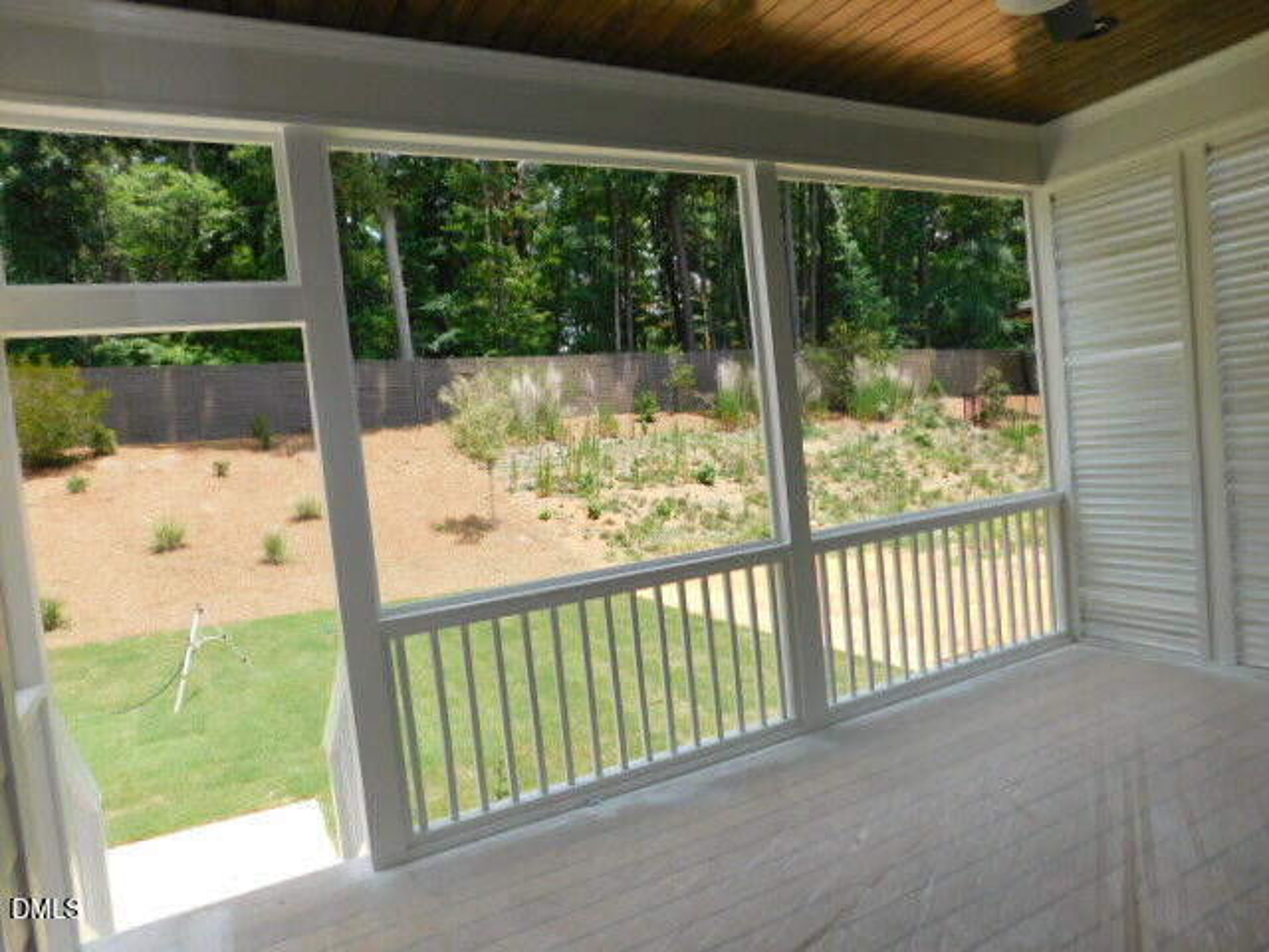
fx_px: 843
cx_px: 634
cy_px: 476
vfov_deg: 58.9
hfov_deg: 73.9
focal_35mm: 23
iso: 125
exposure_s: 1/640
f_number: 3
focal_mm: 4
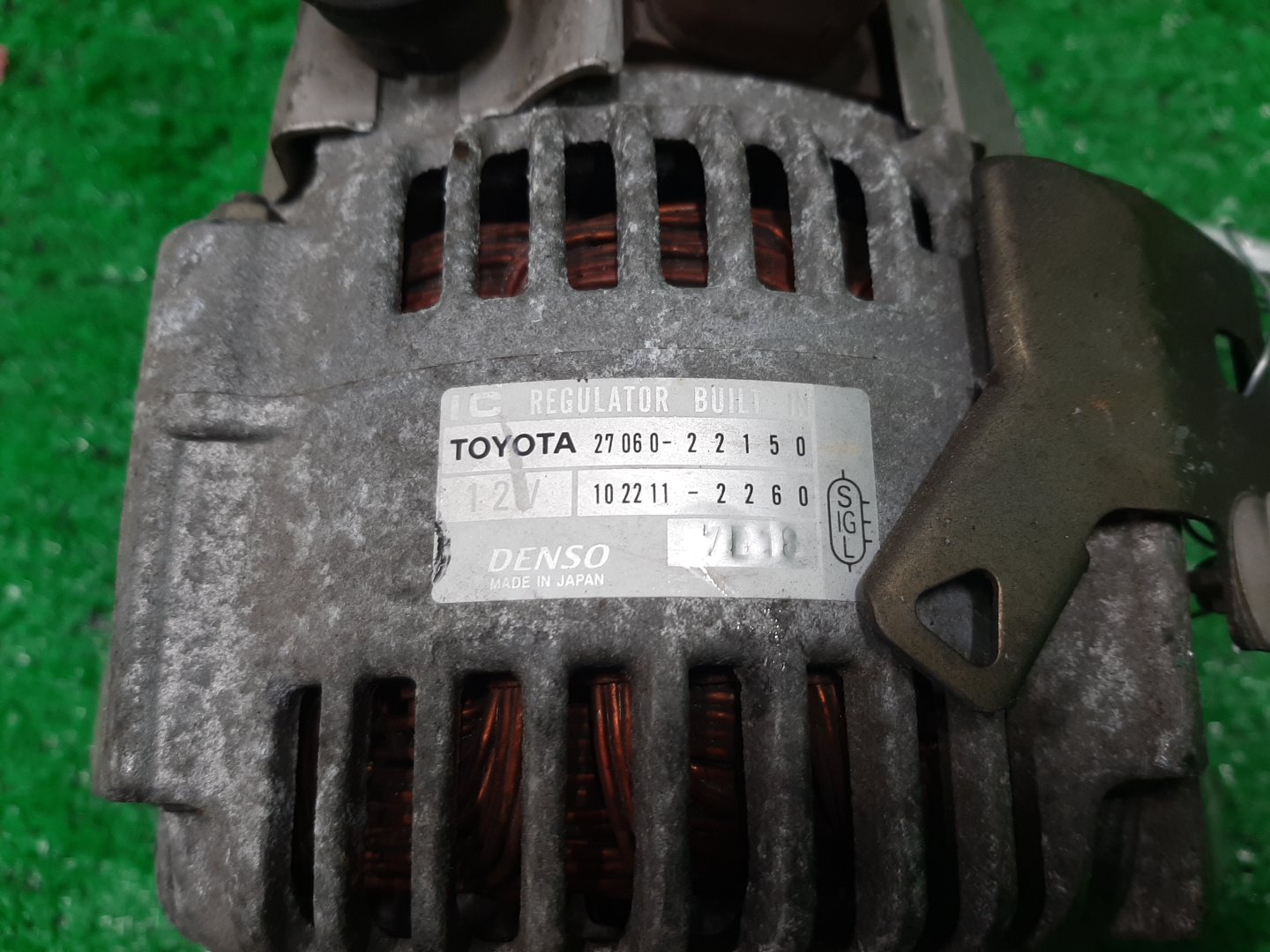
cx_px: 635
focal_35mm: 26
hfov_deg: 67.3
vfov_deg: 53.1
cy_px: 476
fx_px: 954
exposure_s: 1/50
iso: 54
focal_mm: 3.93
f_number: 1.7
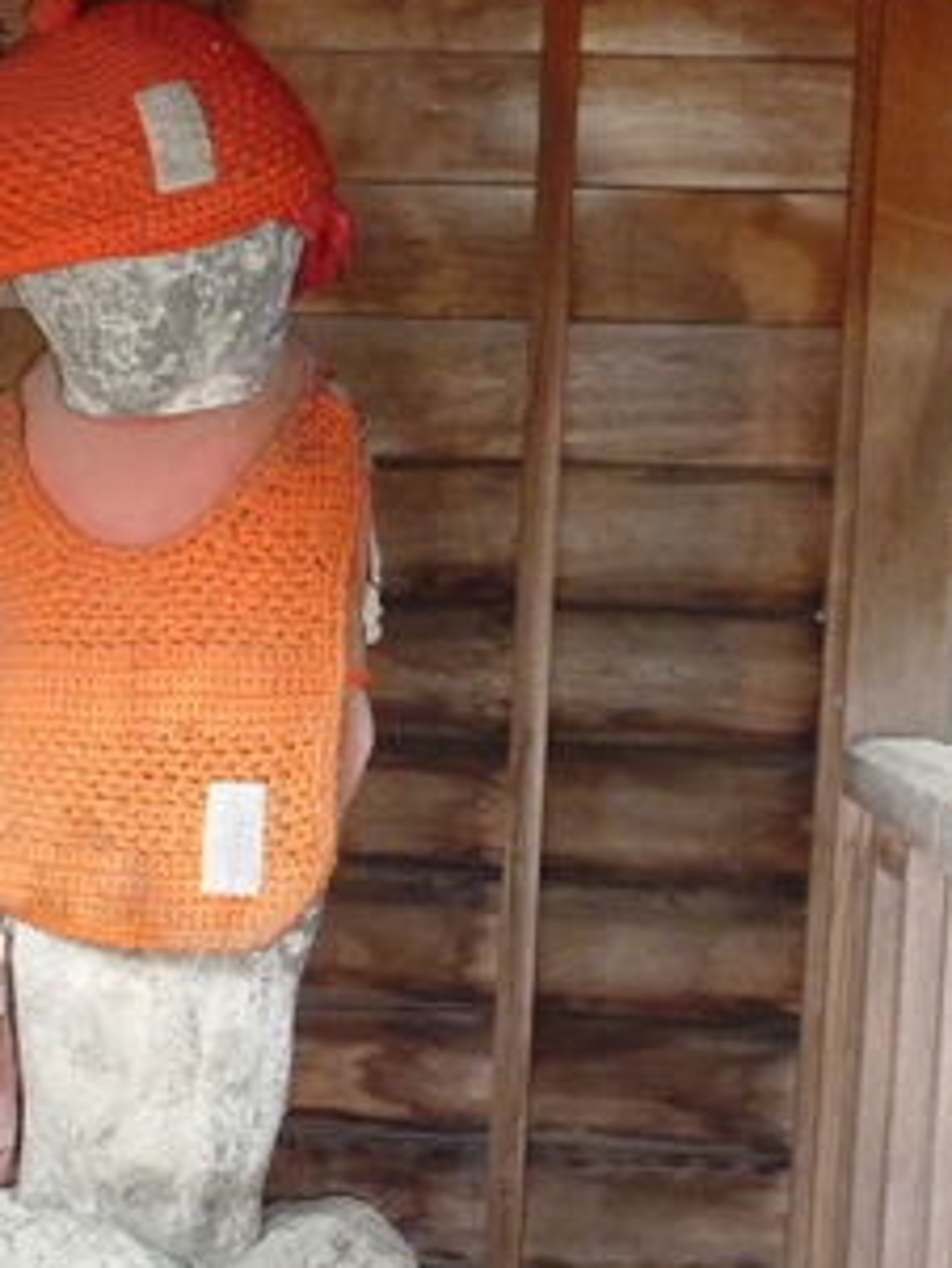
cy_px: 1015
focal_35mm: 85
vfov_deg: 22.7
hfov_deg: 17.2
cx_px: 202
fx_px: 3115
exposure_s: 1/30
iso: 250
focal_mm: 7.2
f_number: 4
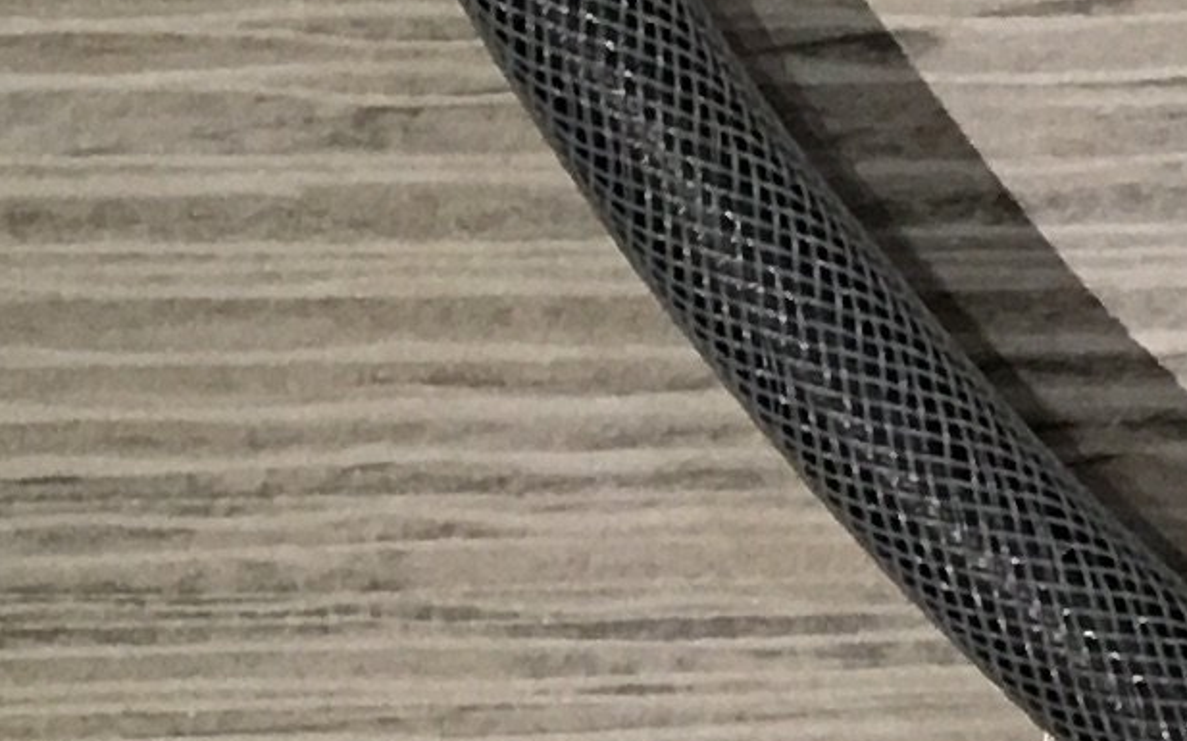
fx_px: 6499
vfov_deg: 6.2
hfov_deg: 8.8
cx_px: 3382
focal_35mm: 201
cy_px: -1186
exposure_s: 1/17
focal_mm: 4.15
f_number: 2.2
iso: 50
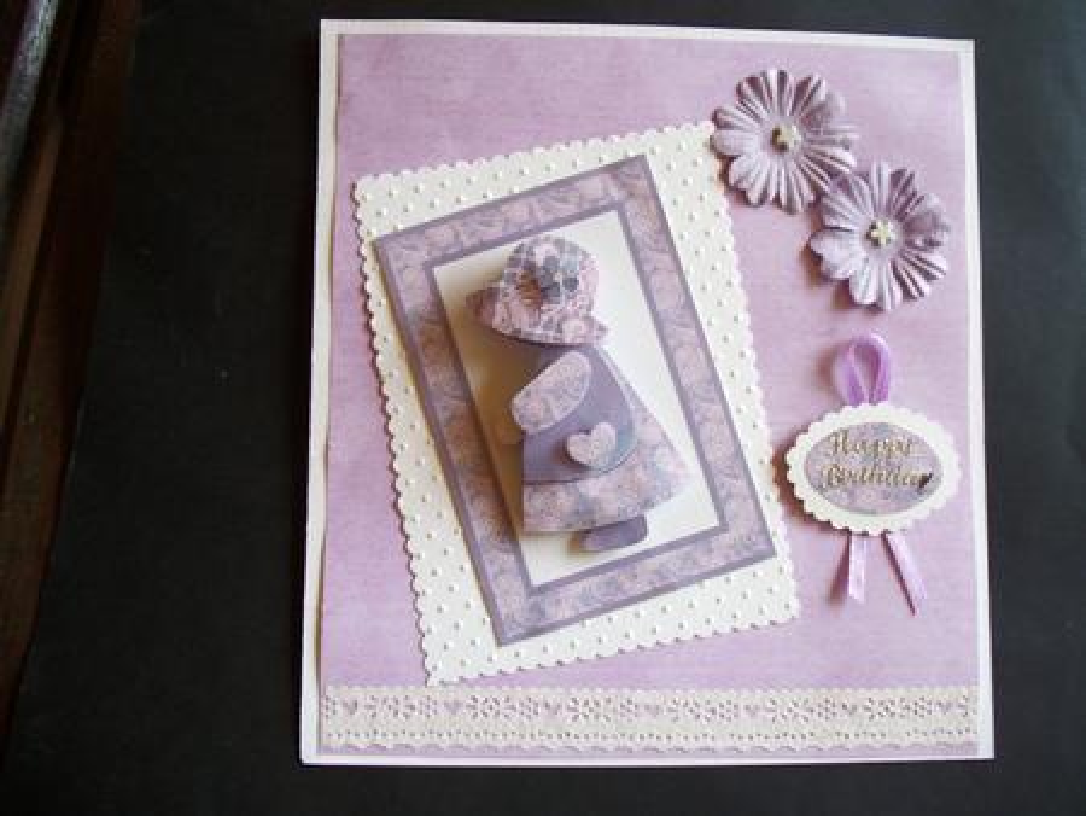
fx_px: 1004
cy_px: 408
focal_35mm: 32
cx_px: 543
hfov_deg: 56.8
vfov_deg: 44.2
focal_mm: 5.7
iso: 80
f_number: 2.9
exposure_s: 1/40
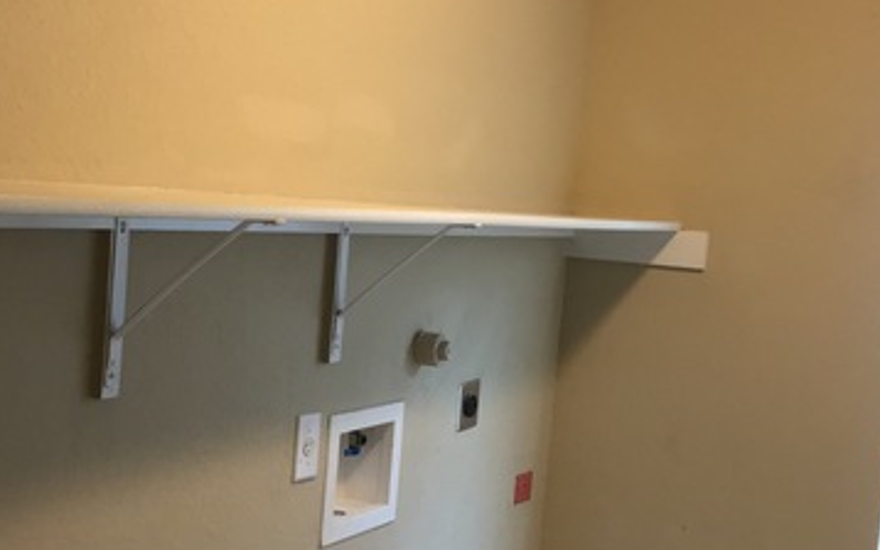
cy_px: 344
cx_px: 302
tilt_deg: -5.0
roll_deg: -4.7
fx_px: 1271
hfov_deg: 37.8
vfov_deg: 24.4
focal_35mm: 53
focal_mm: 3.99
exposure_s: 1/17
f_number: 1.8
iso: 160
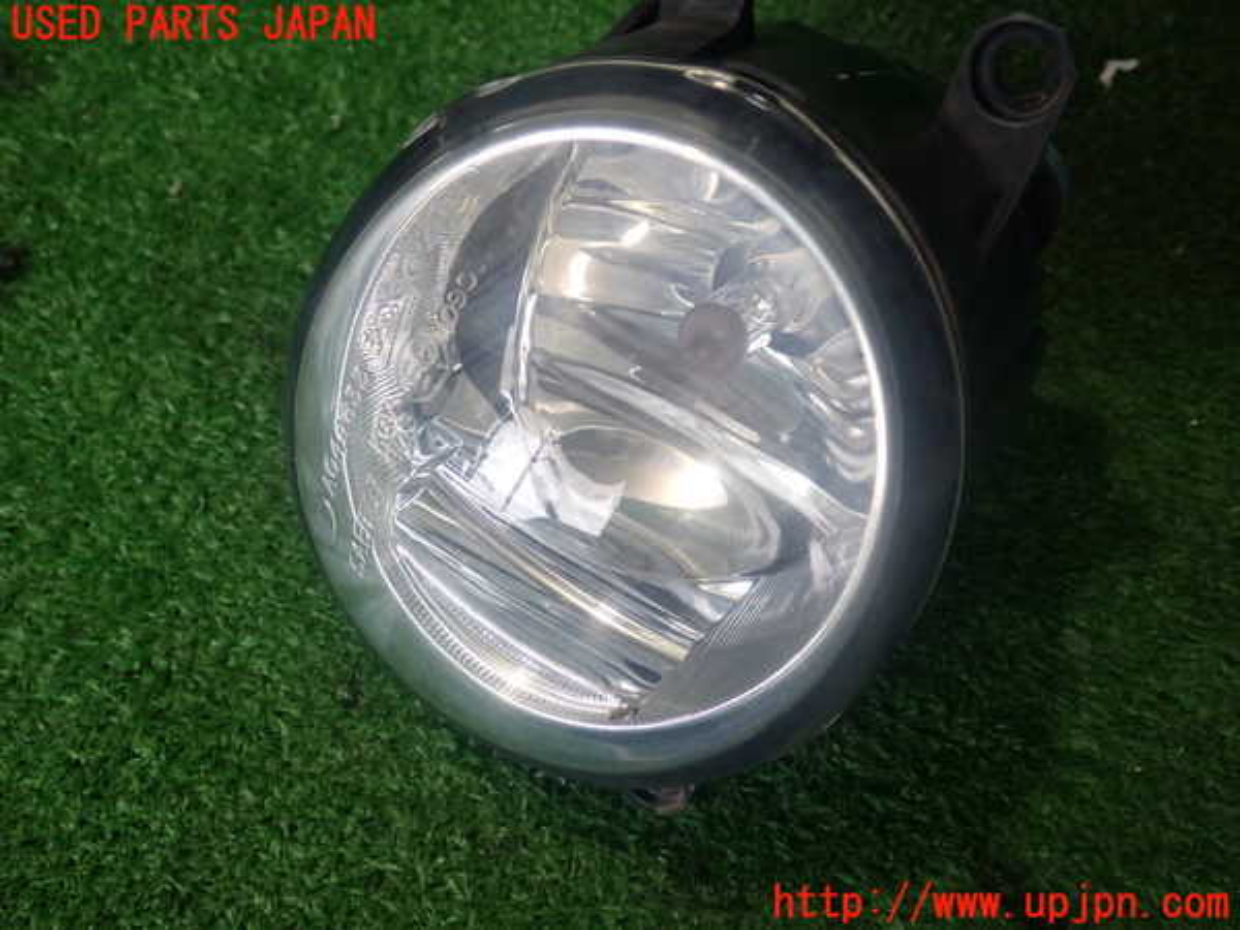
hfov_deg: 49.0
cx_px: 620
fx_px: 1361
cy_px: 465
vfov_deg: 37.7
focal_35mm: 38
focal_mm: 6.83
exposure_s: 1/50
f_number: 2.7
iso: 400
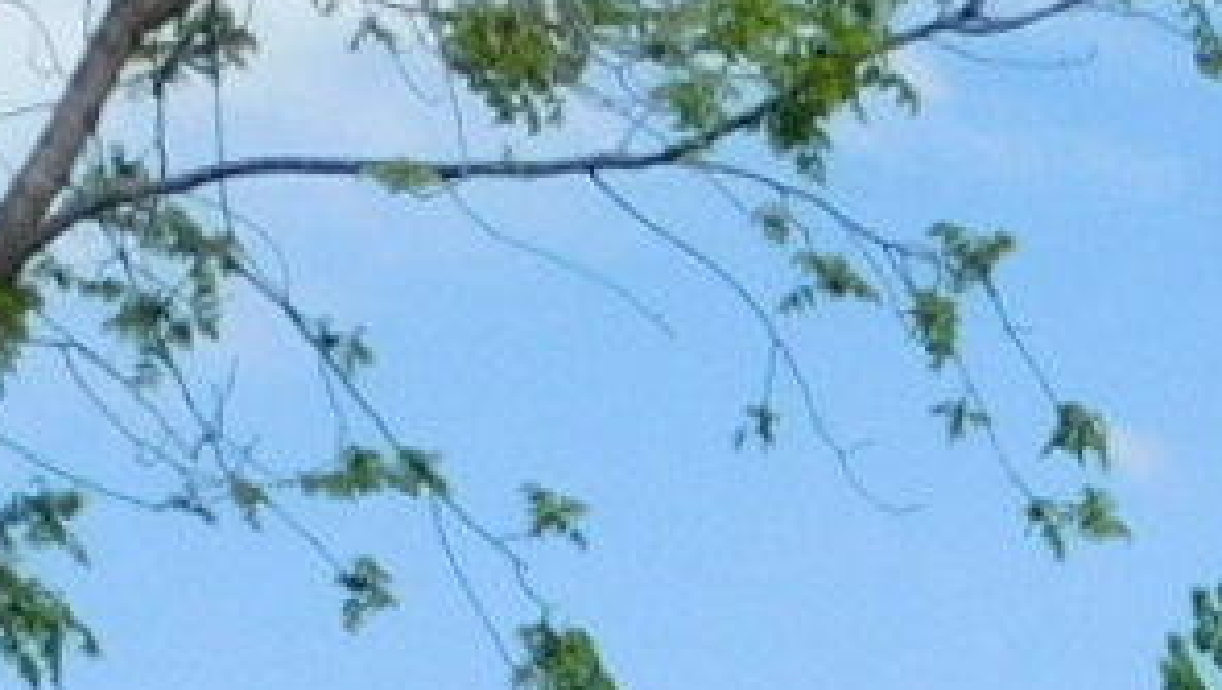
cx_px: 2254
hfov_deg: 8.8
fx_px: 7588
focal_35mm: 234
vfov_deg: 4.8
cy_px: 2615
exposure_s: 1/1250
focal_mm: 4.9
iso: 125
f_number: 3.2
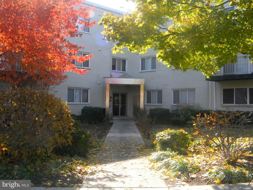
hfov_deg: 45.8
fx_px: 300
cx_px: 126
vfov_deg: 35.1
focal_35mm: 41
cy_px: 95
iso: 80
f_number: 3.8
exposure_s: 1/165
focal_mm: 7.3
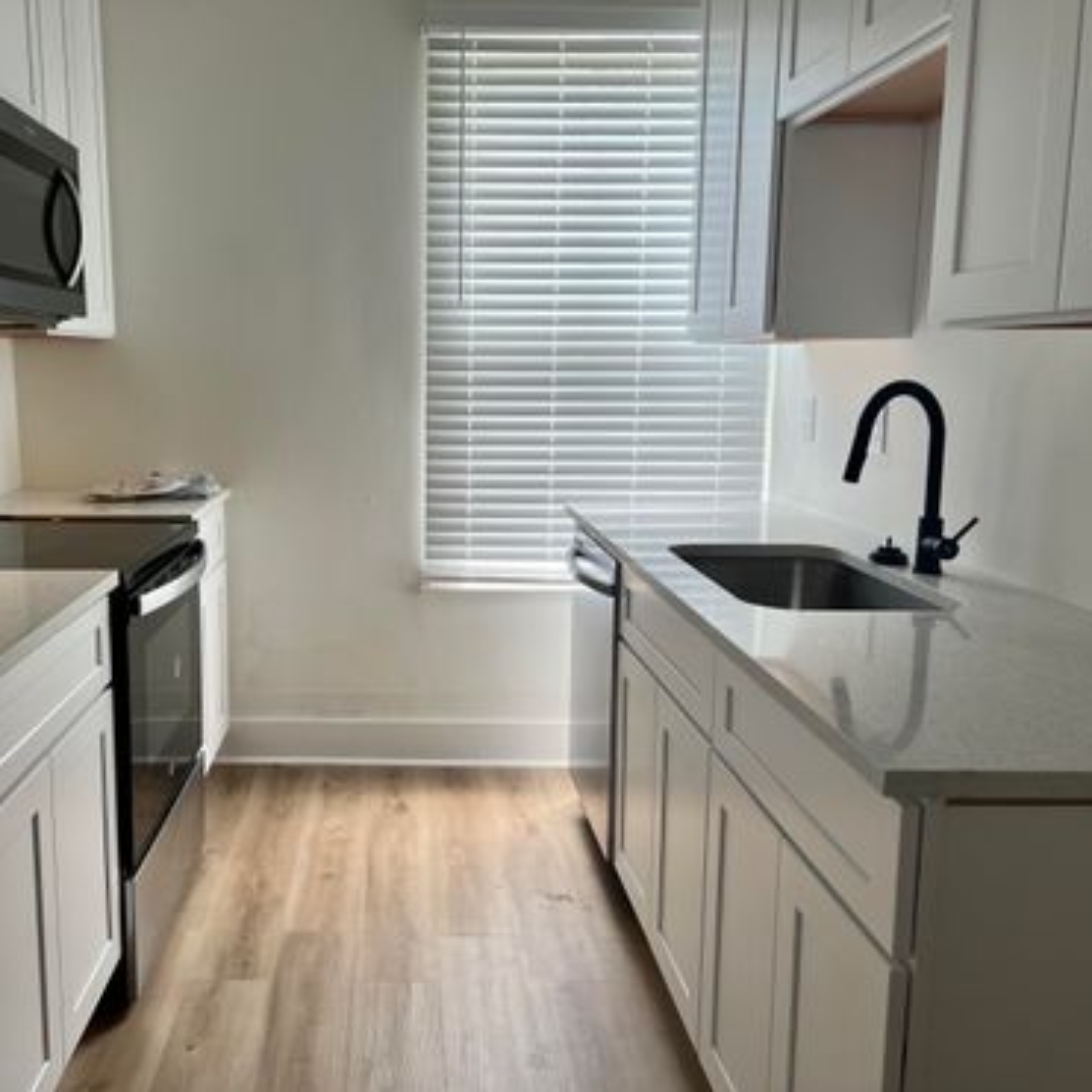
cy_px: 546
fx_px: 1106
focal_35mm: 31
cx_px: 400
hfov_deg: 51.9
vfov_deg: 52.5
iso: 40
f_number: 1.5
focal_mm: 5.7
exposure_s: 1/120
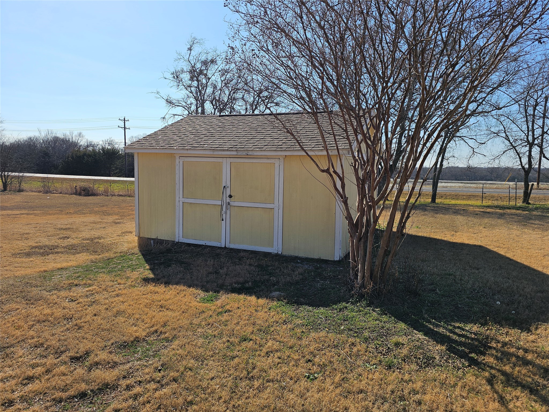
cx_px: 274
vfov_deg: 58.9
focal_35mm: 23
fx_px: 365
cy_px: 206
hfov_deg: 73.9
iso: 10
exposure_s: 1/978
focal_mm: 6.3
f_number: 1.7
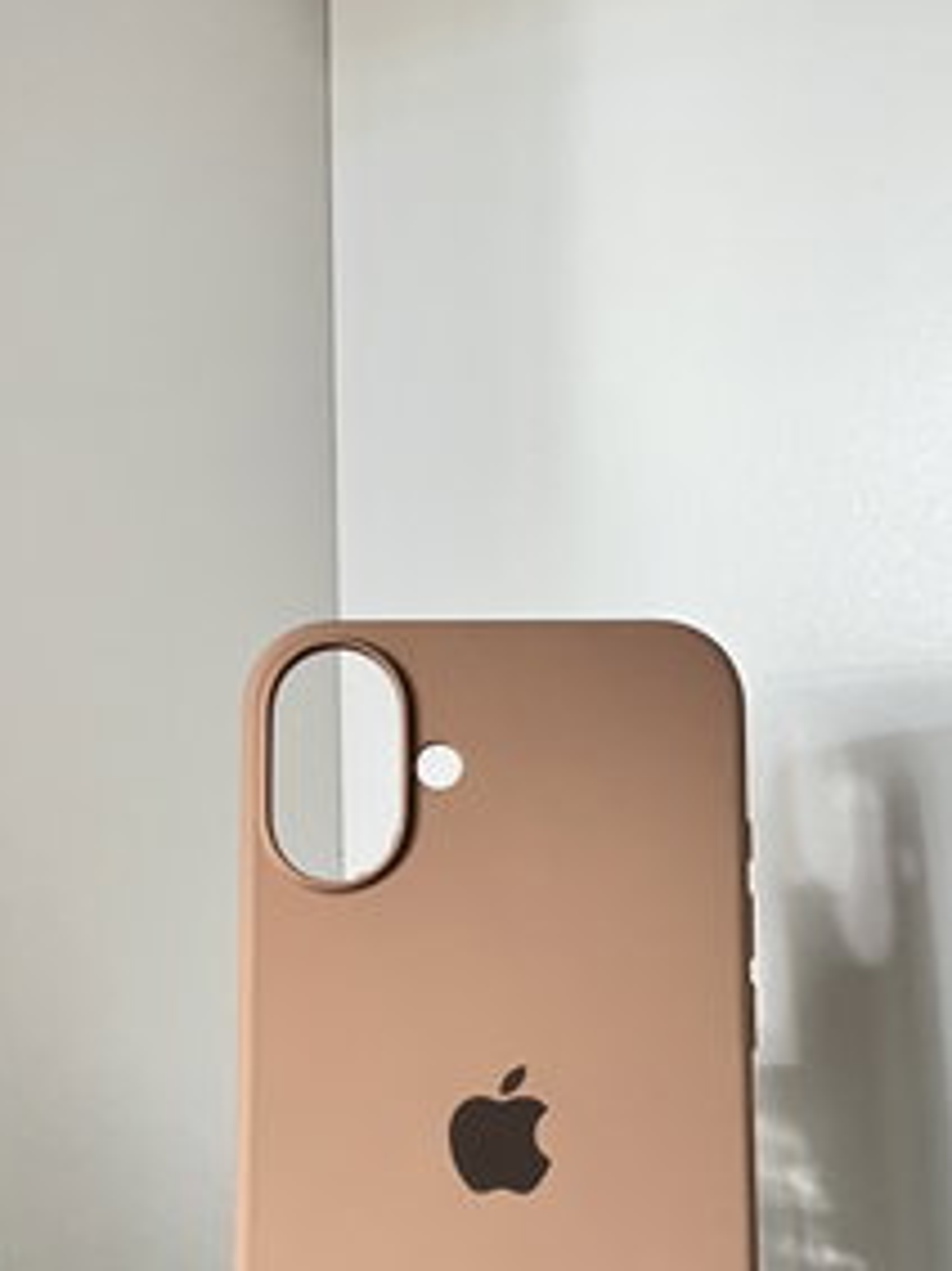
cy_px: 896
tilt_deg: -5.9
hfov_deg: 29.7
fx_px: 1798
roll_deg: +1.8
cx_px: 489
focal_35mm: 49
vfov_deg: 38.3
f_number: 1.5
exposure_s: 1/42
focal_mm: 5.7
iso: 500
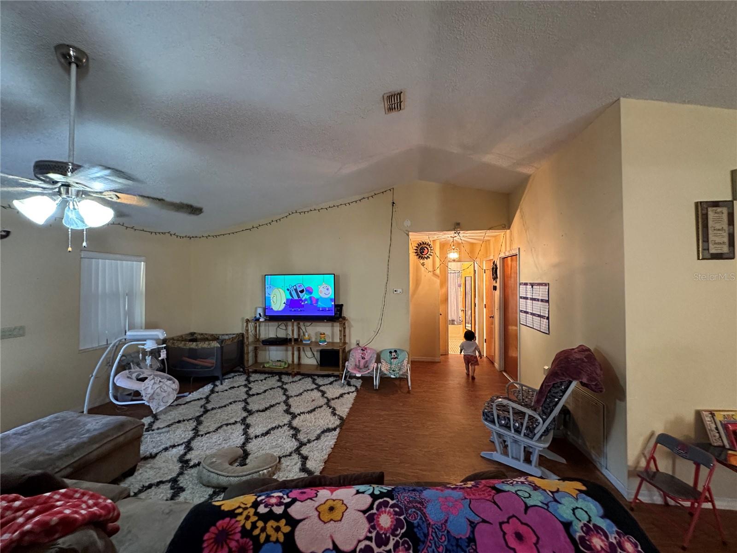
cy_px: 276
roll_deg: +0.4
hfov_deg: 102.1
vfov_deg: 85.7
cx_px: 368
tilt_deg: +1.0
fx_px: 298
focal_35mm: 14
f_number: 2.2
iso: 640
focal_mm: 2.22
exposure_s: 1/60
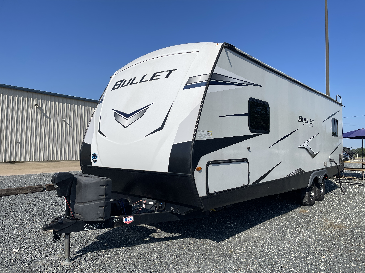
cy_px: 136
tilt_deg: +1.6
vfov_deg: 54.9
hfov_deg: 69.4
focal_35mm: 25
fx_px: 264
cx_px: 182
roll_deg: -1.4
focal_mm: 5.1
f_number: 1.6
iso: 32
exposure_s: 1/8547
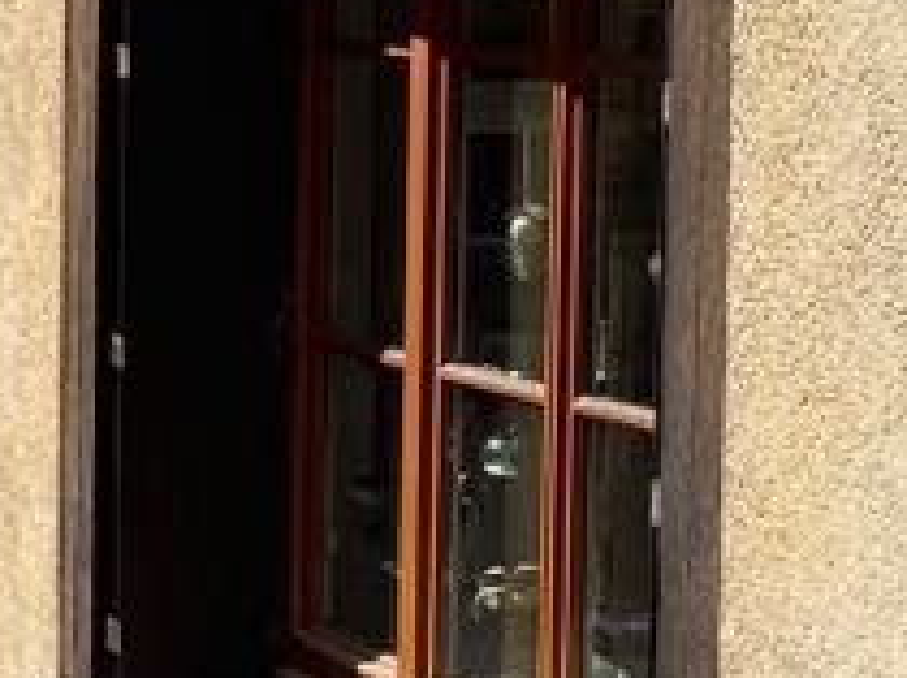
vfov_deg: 12.4
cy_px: 250
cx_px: -1002
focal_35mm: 119
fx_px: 3114
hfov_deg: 13.7
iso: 32
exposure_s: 1/1565
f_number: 1.8
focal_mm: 4.25
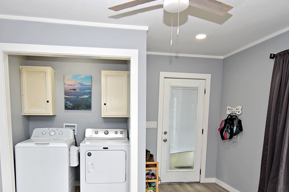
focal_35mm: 24
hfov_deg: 73.5
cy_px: 133
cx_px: 128
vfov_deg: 51.8
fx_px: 193
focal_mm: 10
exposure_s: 1/50
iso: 200
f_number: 4.5
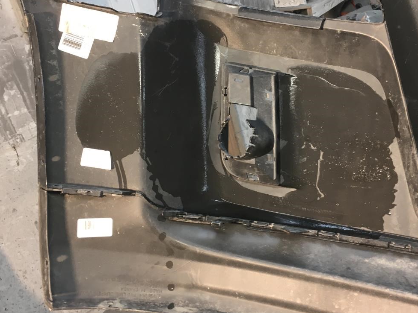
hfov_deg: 48.9
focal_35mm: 38
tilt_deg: -24.1
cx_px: 232
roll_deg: +14.5
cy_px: 134
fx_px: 459
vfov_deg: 37.7
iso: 50
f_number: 2.2
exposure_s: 1/30
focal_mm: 4.15
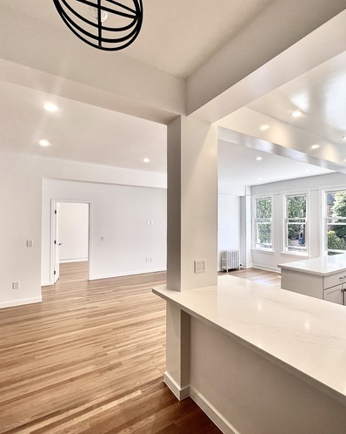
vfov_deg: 89.7
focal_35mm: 17
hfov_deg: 75.3
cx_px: 220
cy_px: 217
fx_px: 218
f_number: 1.8
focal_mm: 1.57
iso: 32
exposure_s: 1/134
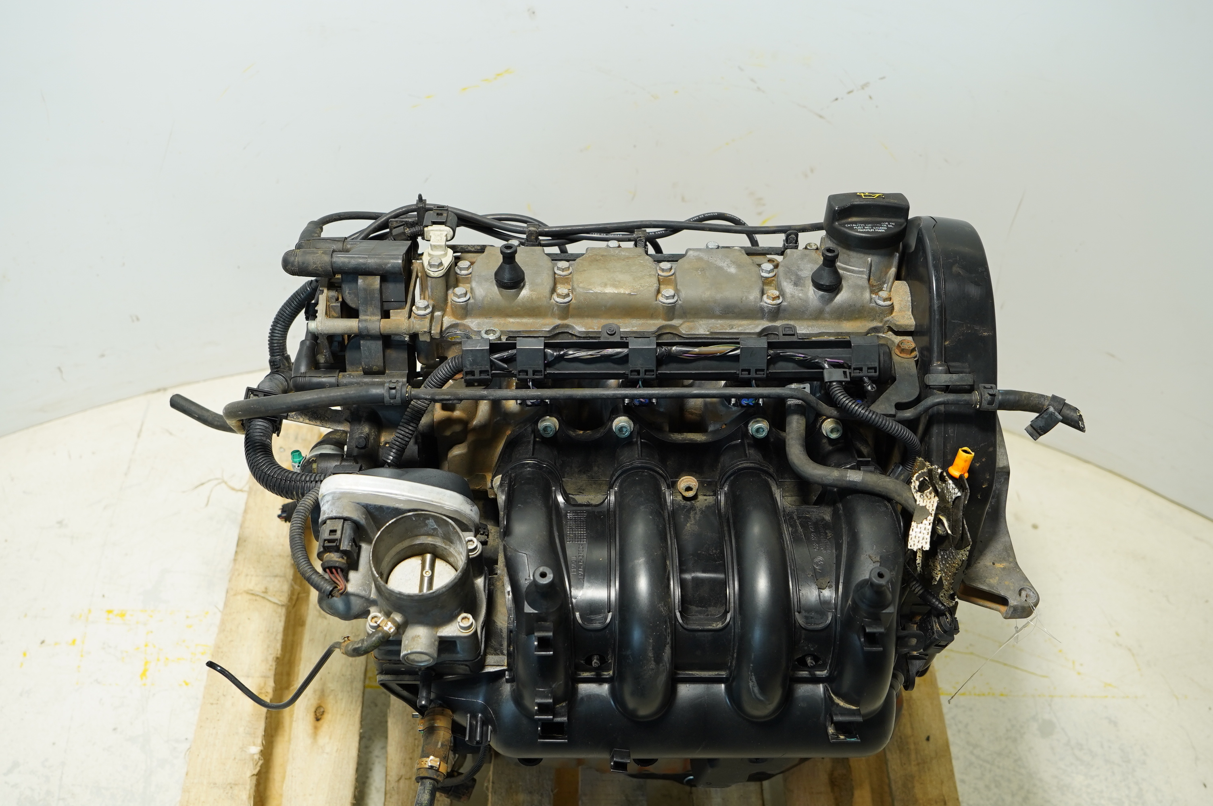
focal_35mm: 36
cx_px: 606
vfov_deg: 36.8
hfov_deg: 53.2
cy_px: 403
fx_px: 1212
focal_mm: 24
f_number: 4
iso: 400
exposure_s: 1/160
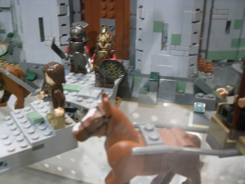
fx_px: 262
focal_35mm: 37
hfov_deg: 50.1
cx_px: 122
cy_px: 92
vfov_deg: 38.7
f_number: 2.8
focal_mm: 6.3
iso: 200
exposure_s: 1/4
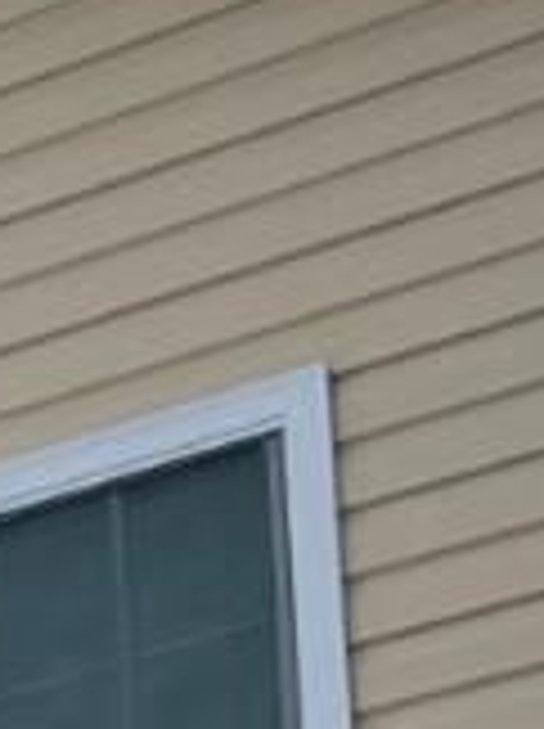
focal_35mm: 241
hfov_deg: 5.6
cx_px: -1367
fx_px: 5063
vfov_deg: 7.5
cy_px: 1962
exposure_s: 1/7299
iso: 32
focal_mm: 4.2
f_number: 1.6
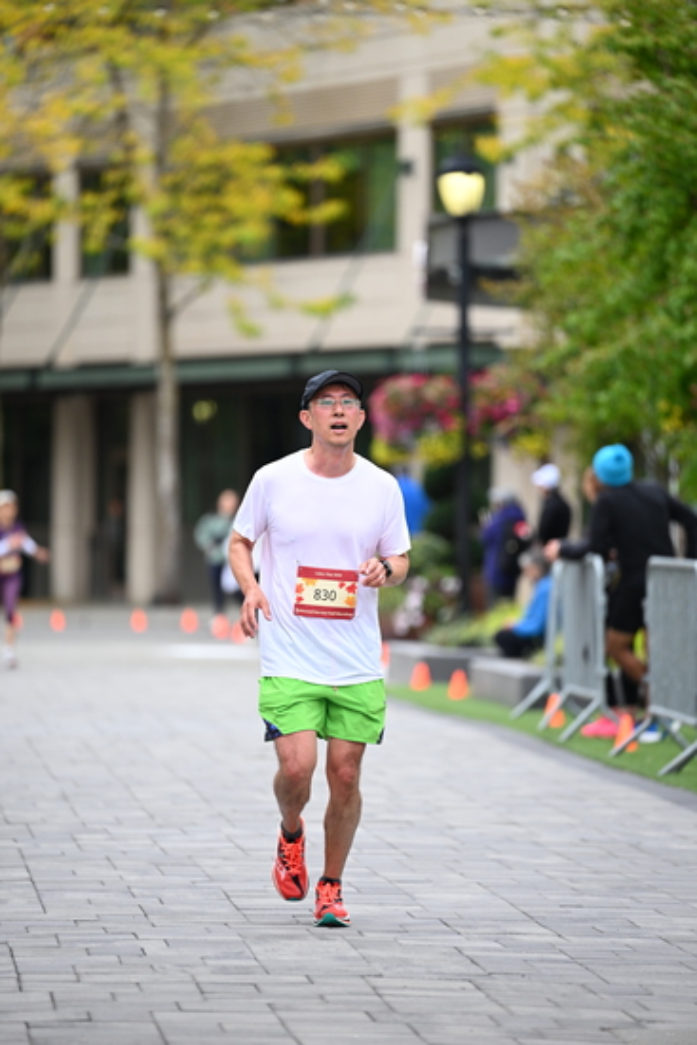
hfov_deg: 6.9
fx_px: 5804
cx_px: 348
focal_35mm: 200
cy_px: 522
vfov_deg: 10.3
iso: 640
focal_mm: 200
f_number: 2.8
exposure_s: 1/2000
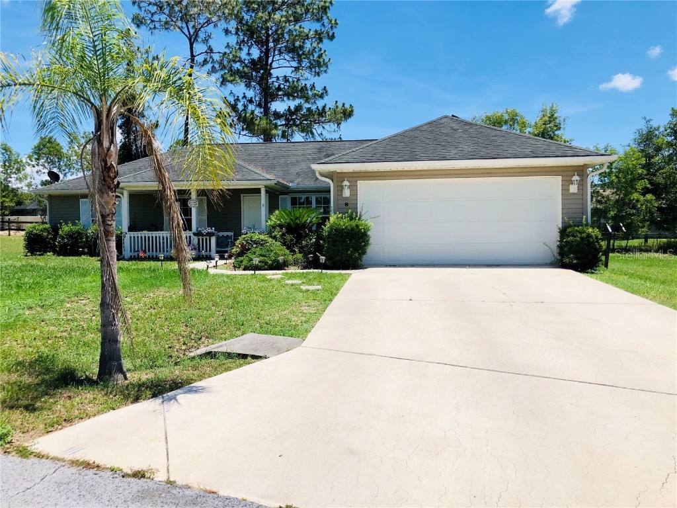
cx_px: 338
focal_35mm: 28
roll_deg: +1.1
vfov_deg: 49.7
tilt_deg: -2.0
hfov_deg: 63.4
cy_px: 254
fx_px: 548
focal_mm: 3.99
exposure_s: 1/3436
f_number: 1.8
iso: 25
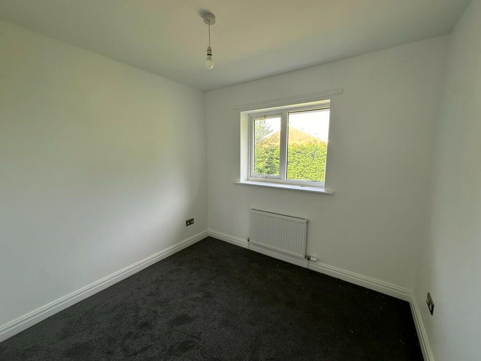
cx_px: 240
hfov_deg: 102.1
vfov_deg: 85.7
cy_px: 180
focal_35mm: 14
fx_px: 195
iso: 40
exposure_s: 1/99
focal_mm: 2.22
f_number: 2.2
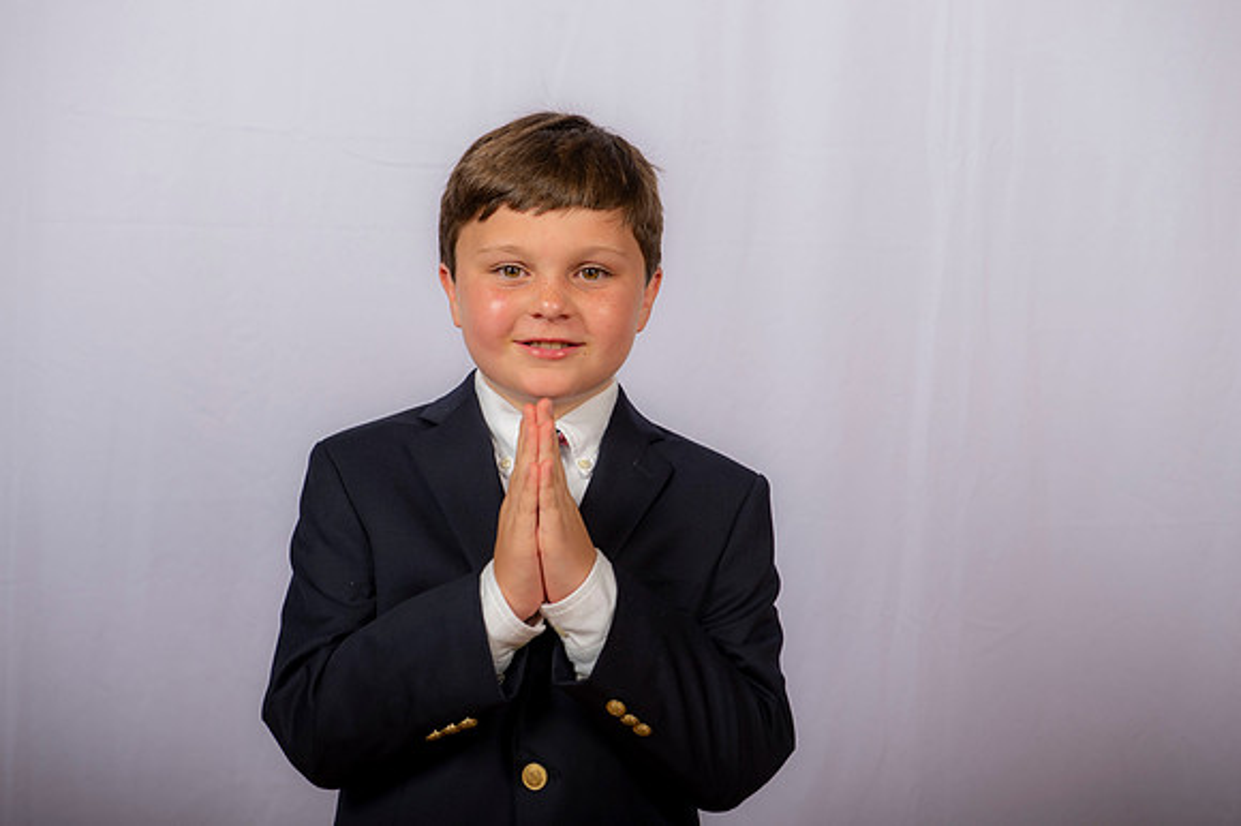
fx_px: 2136
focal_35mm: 62
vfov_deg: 21.9
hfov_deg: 32.4
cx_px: 620
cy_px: 413
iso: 400
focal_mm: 62
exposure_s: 1/200
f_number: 6.3
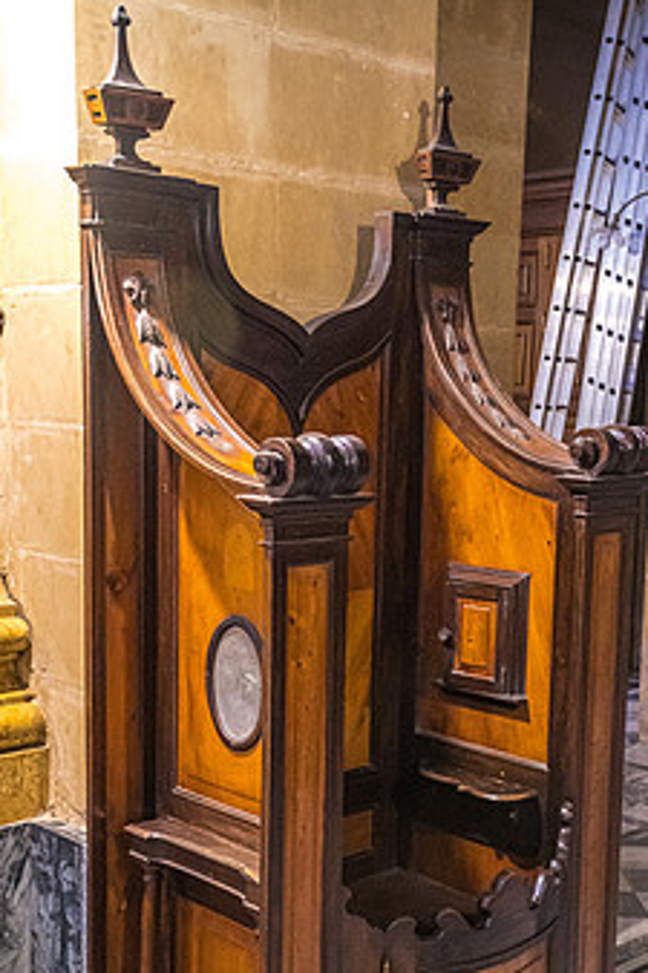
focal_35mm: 50
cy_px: 613
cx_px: 331
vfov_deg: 39.3
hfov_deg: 27.0
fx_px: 1351
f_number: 4
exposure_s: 1/10
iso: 6400
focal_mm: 25
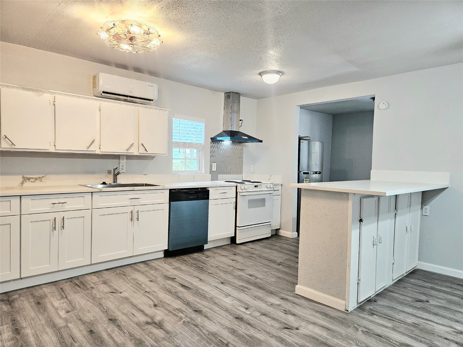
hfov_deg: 73.9
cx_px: 232
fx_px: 308
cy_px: 174
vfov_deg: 58.9
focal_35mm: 23
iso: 200
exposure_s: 1/120
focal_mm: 5.4
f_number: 1.8
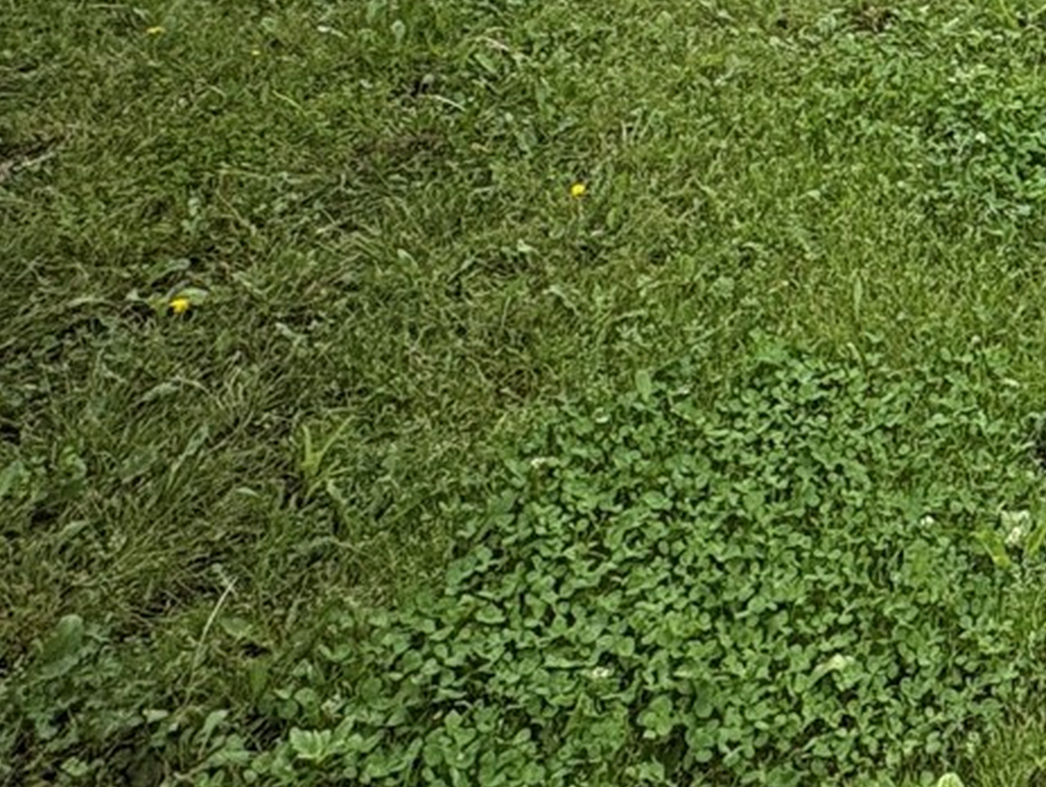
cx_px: 1407
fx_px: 1754
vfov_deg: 18.6
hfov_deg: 27.1
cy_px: -697
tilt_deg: +0.5
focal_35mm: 58
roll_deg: -0.3
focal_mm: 2.22
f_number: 2.2
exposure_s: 1/1236
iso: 64
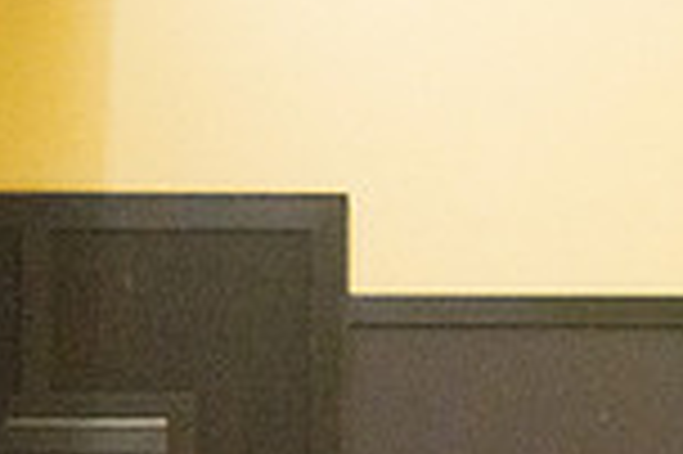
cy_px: 366
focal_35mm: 267
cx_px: -337
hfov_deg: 7.6
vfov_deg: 5.1
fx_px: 5060
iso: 10000
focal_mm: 70
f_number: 4.5
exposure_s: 1/1000
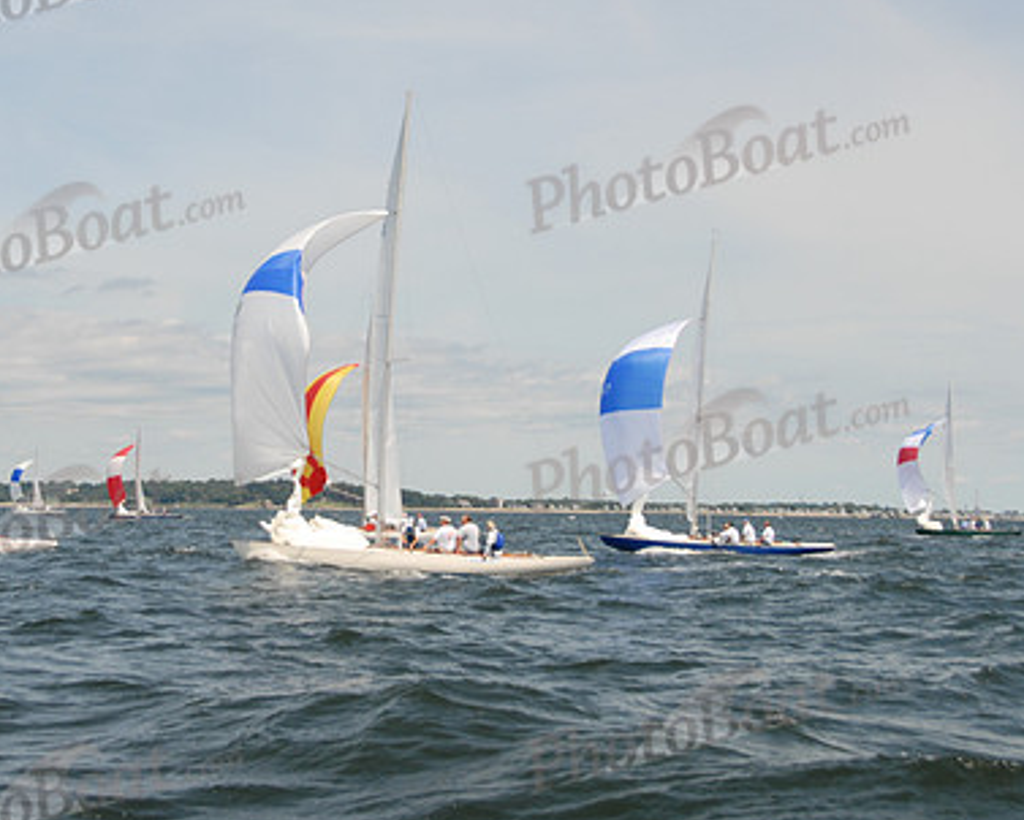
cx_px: 386
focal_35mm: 78
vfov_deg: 19.7
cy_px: 342
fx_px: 2365
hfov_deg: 24.4
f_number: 6.3
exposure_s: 1/640
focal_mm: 36
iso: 200
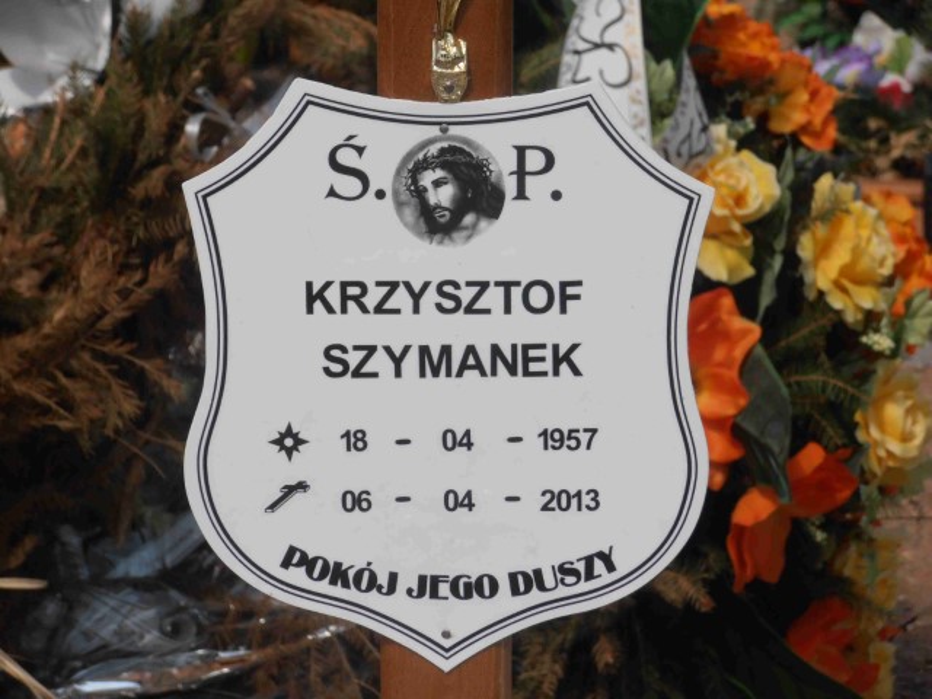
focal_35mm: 198
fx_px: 5331
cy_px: 350
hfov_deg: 10.0
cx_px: 466
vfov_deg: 7.5
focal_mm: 35.05
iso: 80
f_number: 5.8
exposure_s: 1/400
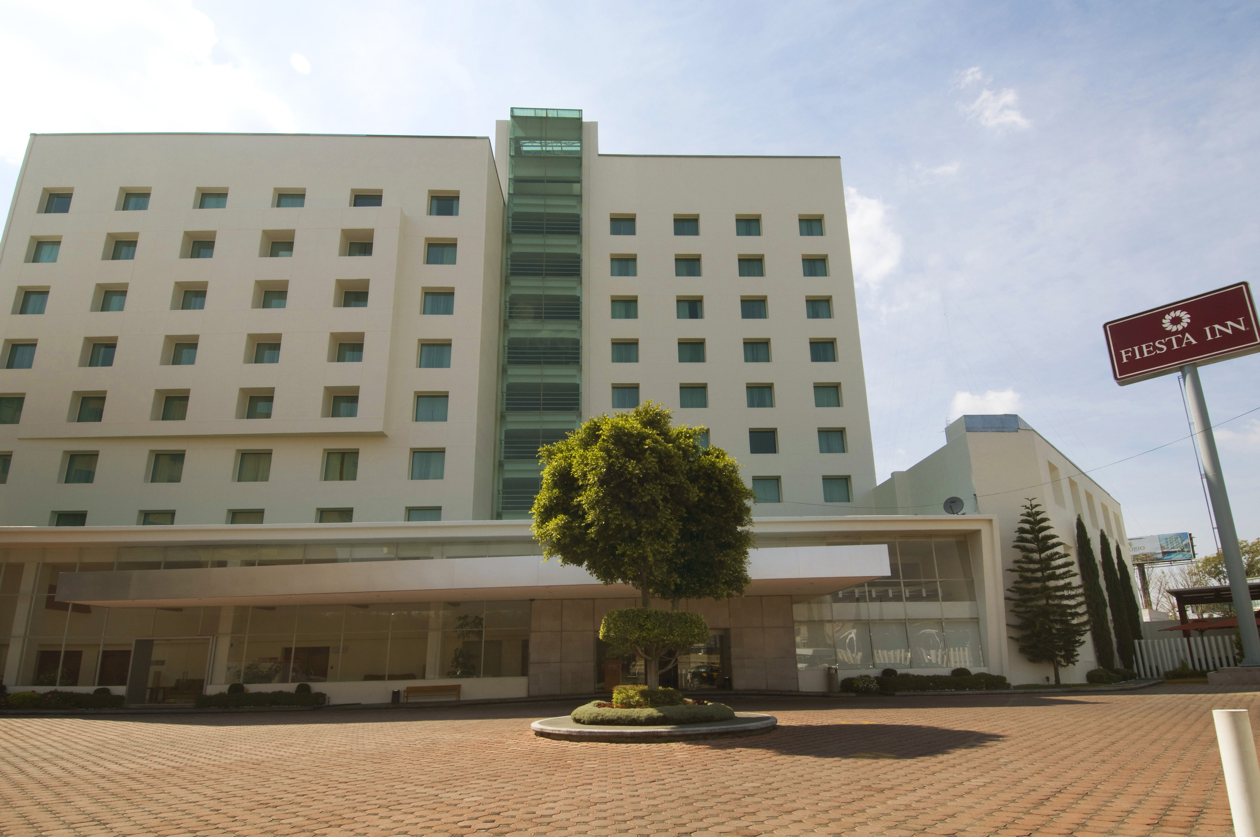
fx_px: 629
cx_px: 630
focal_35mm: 18
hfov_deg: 90.1
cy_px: 418
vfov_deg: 67.2
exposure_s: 1/125
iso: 100
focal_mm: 12
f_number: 13
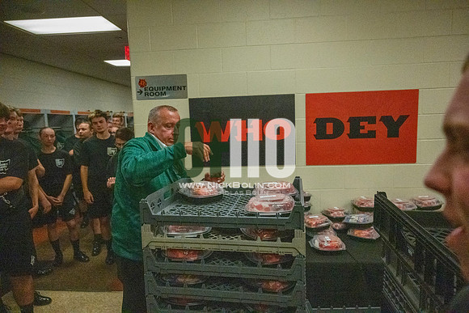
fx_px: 313
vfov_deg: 53.2
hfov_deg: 73.7
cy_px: 156
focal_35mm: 24
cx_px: 234
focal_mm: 24
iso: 32254
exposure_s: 1/3200
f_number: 4
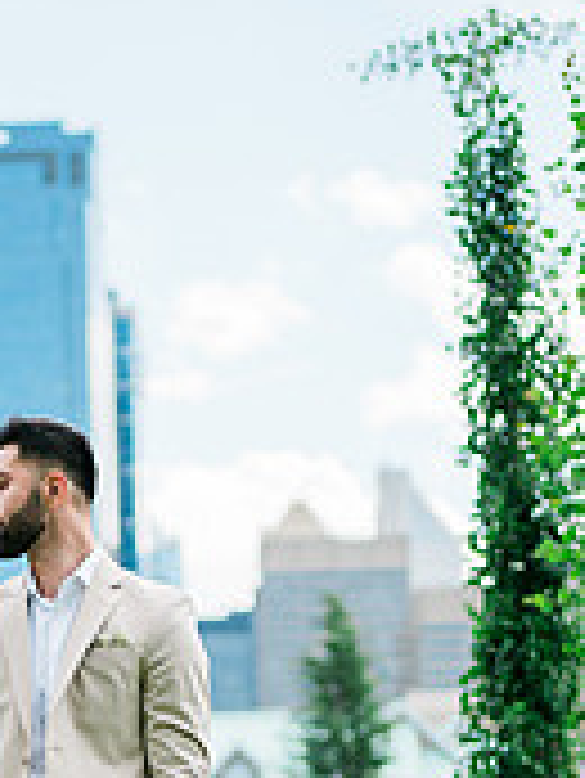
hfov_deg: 13.0
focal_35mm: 113
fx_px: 2543
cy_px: 627
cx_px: 81
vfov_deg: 17.3
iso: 125
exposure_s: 1/4000
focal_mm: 35
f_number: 1.2
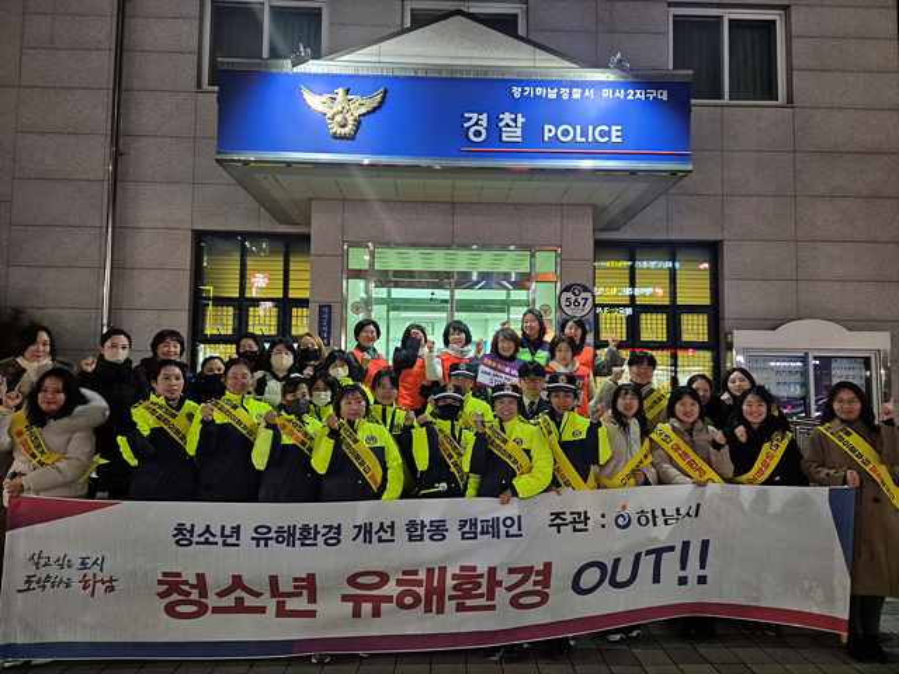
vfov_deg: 58.9
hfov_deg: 73.9
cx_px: 450
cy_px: 337
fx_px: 597
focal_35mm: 23
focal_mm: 5.4
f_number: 1.8
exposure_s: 1/60
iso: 800
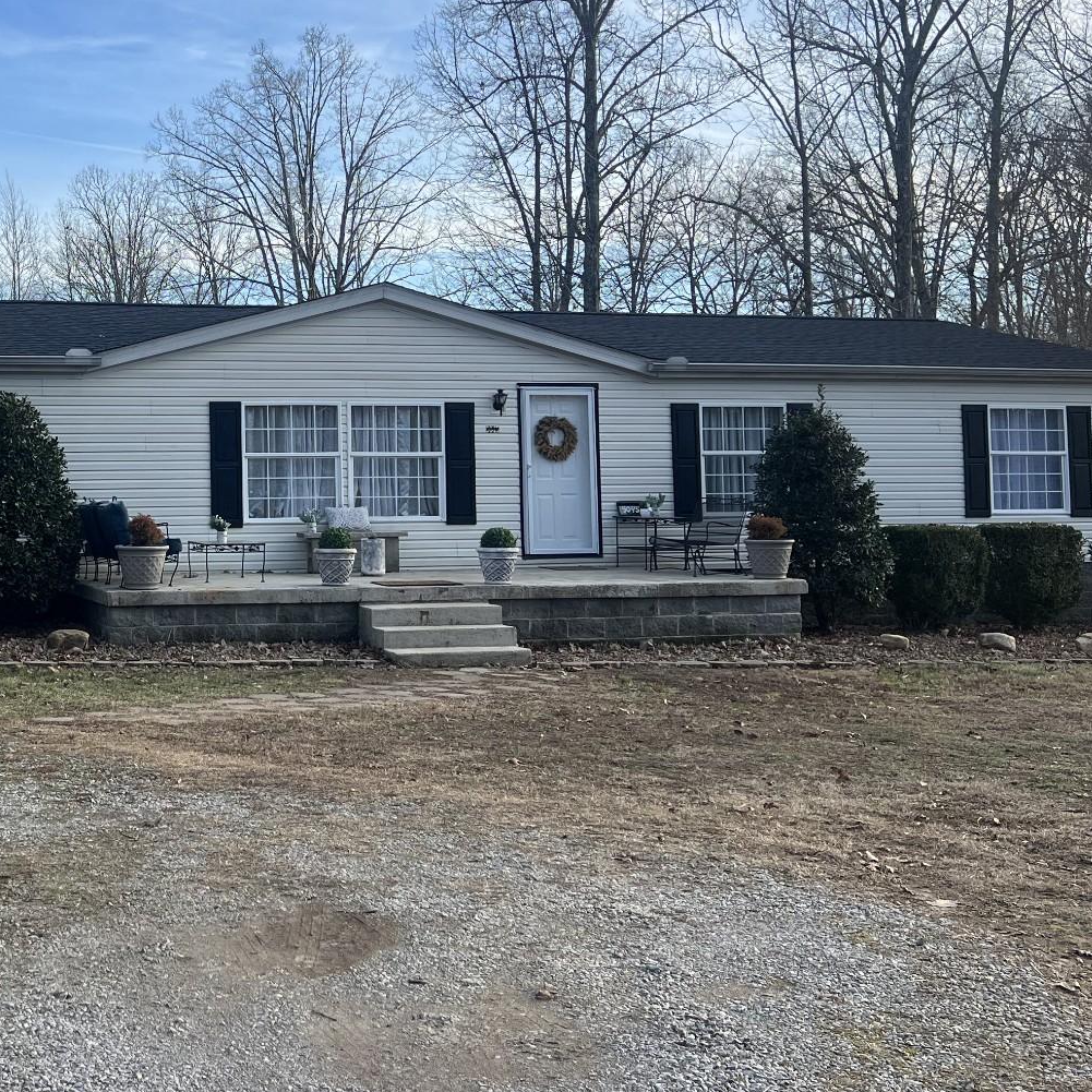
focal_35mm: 47
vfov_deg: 35.7
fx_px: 1677
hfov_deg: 34.7
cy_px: 364
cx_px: 189
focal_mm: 5.7
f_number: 1.5
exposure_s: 1/1468
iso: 50
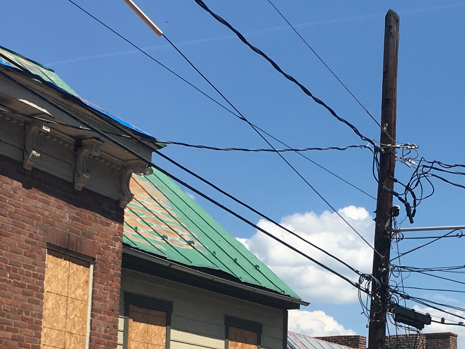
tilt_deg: +8.6
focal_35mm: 85
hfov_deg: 22.9
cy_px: 348
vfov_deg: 17.0
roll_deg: -0.9
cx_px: 330
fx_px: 1142
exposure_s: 1/1923
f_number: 2.2
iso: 25
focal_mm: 4.15
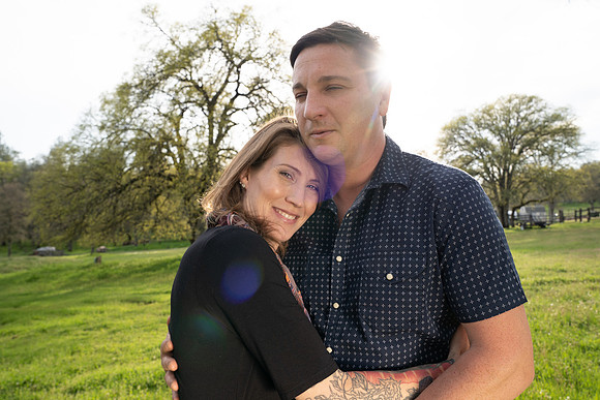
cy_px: 200
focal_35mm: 25
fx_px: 417
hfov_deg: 71.5
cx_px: 300
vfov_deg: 51.3
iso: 100
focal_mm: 25
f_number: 6.3
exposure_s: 1/125
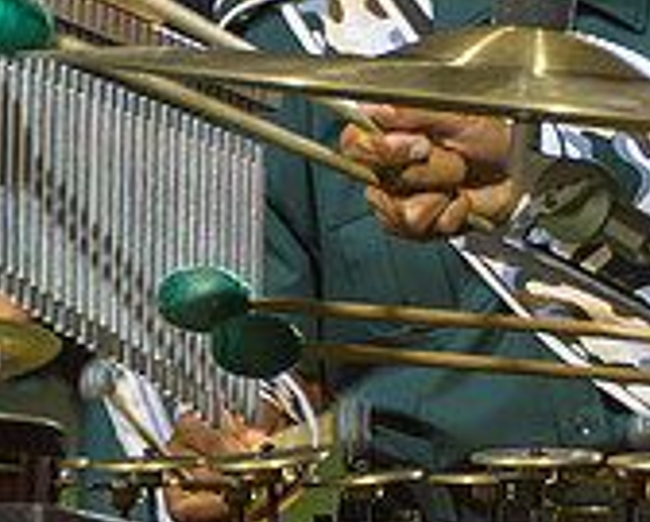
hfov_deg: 5.7
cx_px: 1166
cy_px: -228
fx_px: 6475
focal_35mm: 336
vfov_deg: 4.6
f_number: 5.6
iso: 3200
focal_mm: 85
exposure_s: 1/160
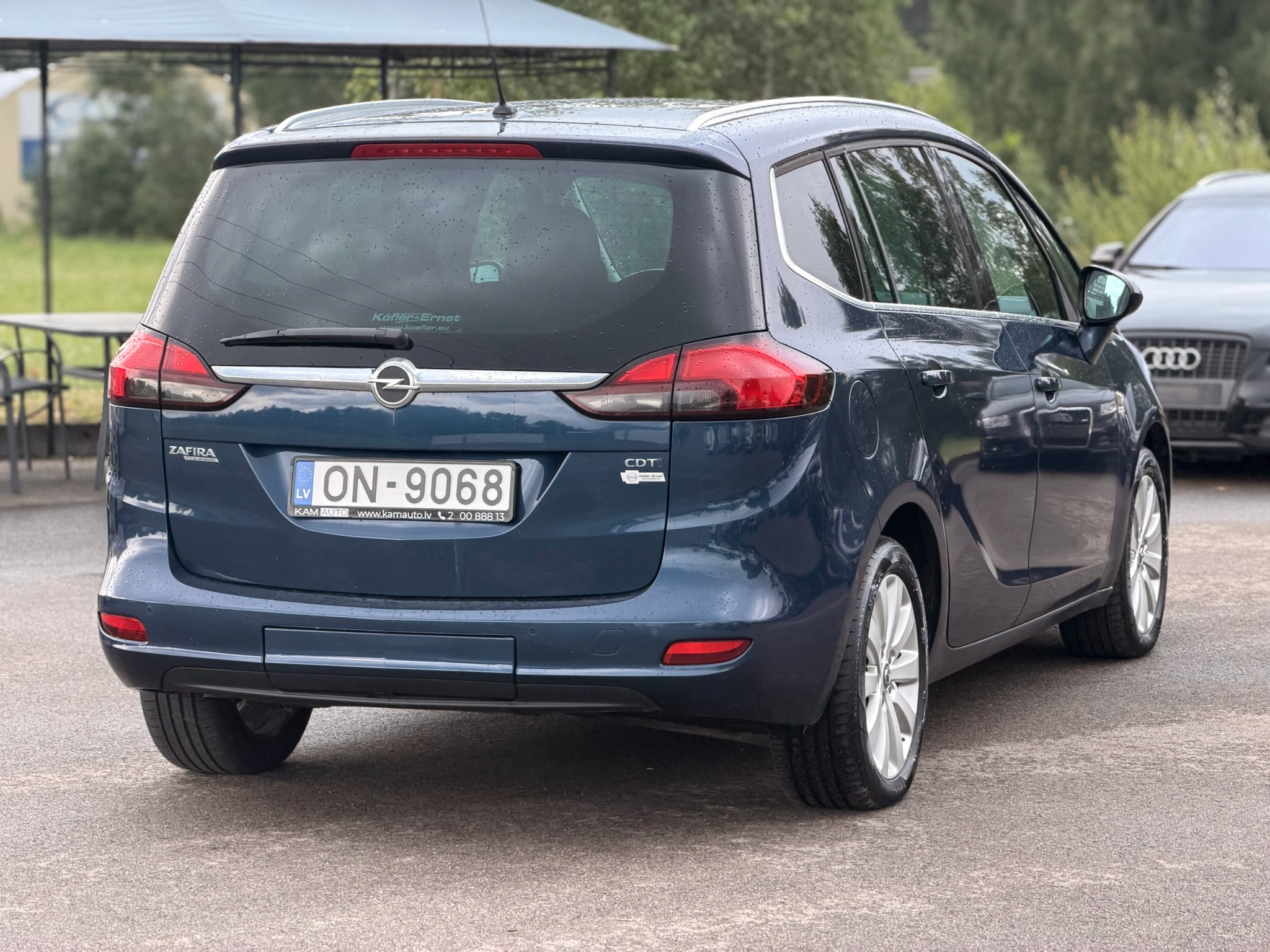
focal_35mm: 100
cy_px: 476
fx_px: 3669
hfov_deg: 19.6
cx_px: 635
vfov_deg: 14.8
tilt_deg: -5.5
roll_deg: -0.4
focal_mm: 16.89
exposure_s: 1/121
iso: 320
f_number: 2.8
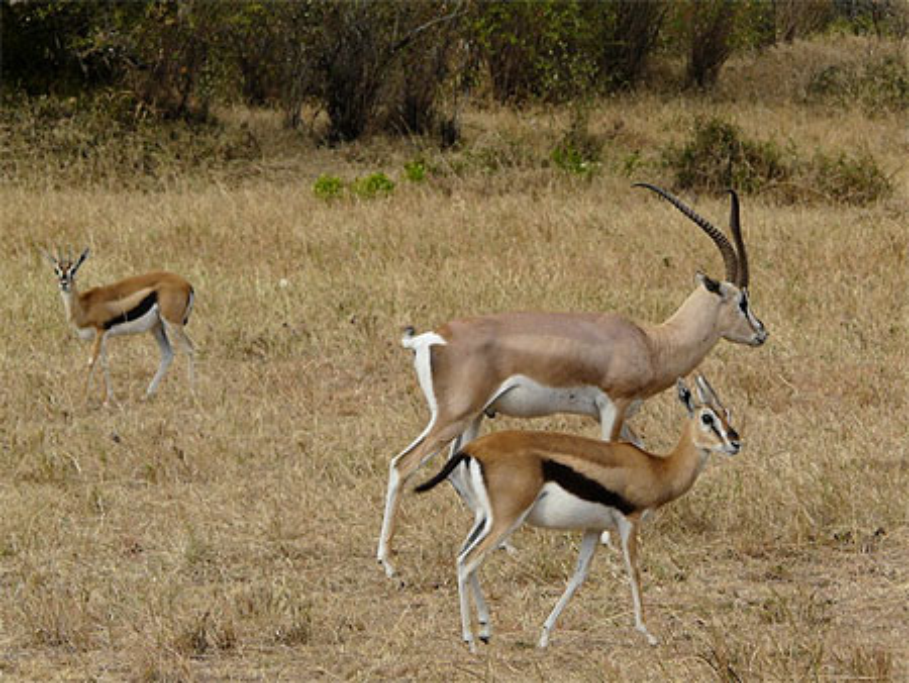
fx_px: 7173
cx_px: 454
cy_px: 342
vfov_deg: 5.4
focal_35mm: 273
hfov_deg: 7.3
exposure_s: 1/250
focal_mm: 44.9
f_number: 5
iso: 100
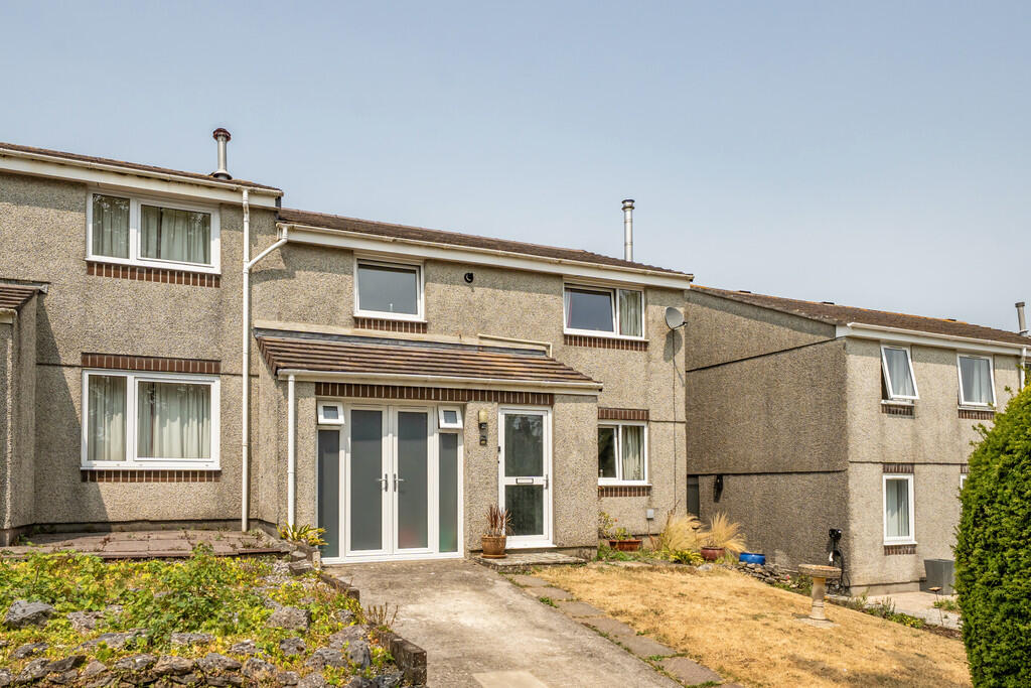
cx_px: 516
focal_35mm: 24
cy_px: 344
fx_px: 687
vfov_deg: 53.1
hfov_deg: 73.7
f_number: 8
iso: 400
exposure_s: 1/2000
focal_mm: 16
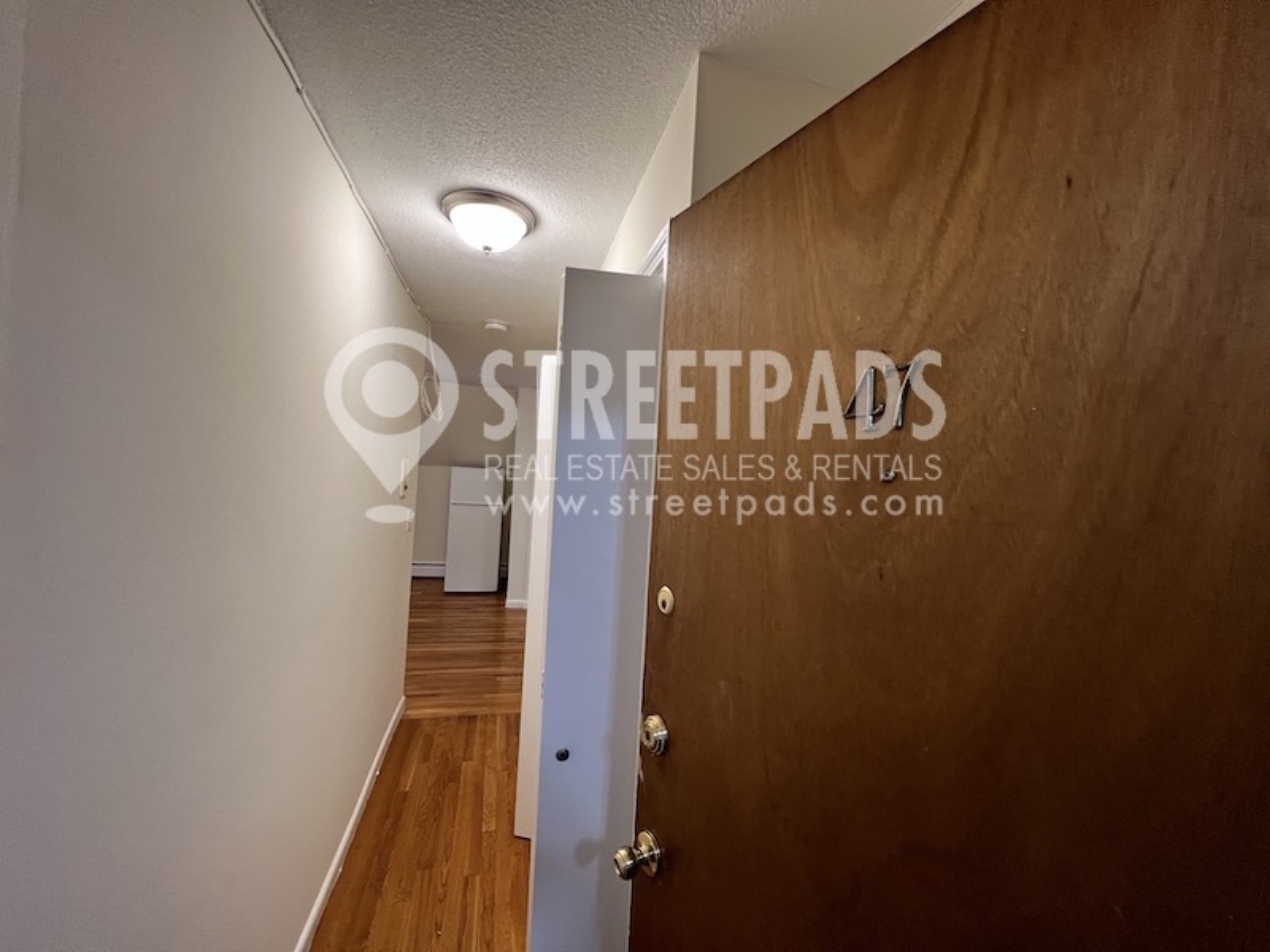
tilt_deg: -0.4
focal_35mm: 13
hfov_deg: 106.2
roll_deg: -3.5
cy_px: 476
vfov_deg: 89.9
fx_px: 477
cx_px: 635
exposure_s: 1/60
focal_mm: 1.57
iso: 200
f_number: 1.8
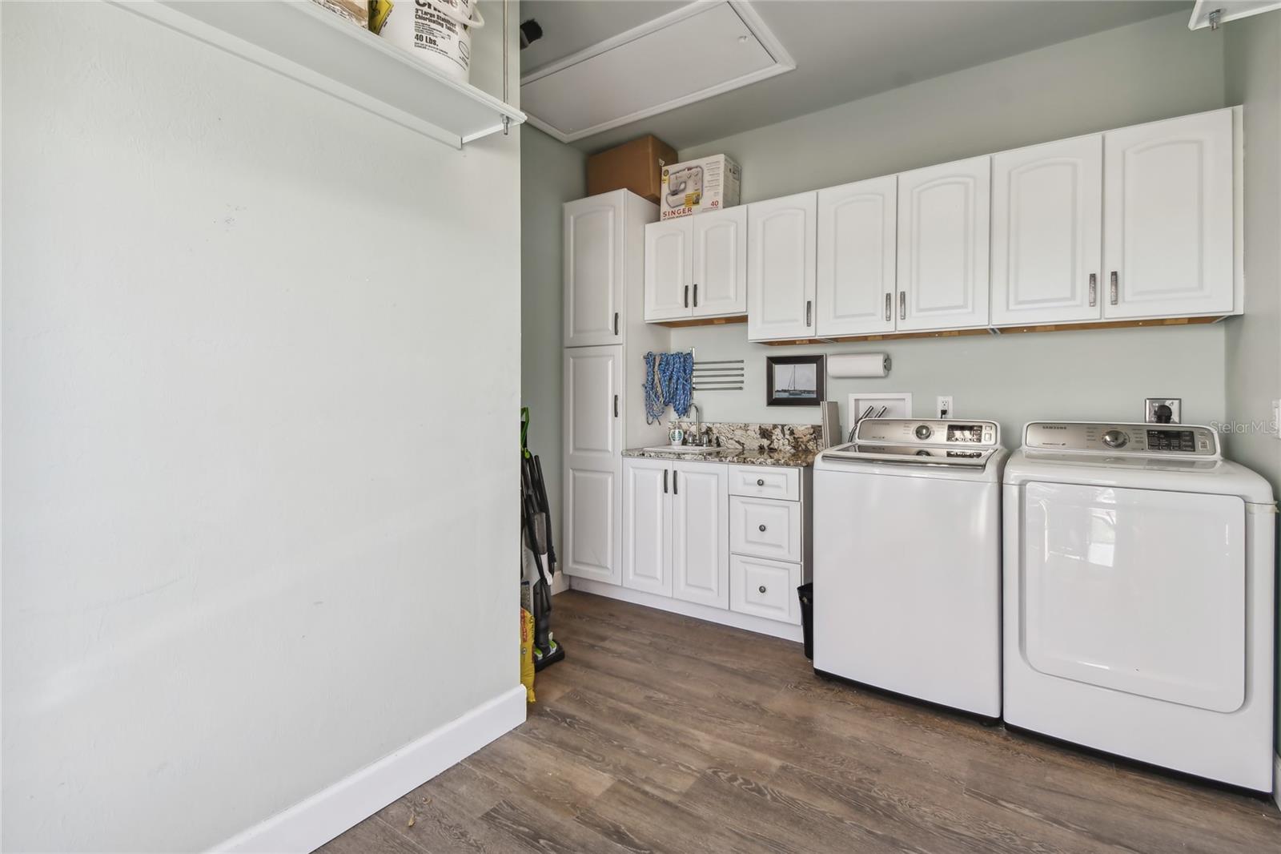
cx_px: 640
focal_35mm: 15
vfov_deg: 77.3
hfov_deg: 100.4
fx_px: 534
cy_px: 427
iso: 100
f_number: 7.1
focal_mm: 10
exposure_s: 1/80
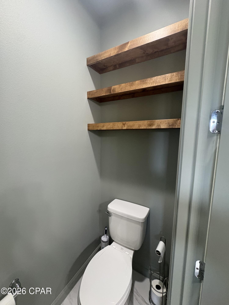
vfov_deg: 102.1
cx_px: 114
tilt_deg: -6.9
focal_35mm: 14
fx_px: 123
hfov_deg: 85.7
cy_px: 152
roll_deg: -1.6
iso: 400
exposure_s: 1/60
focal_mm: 2.22
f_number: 2.2
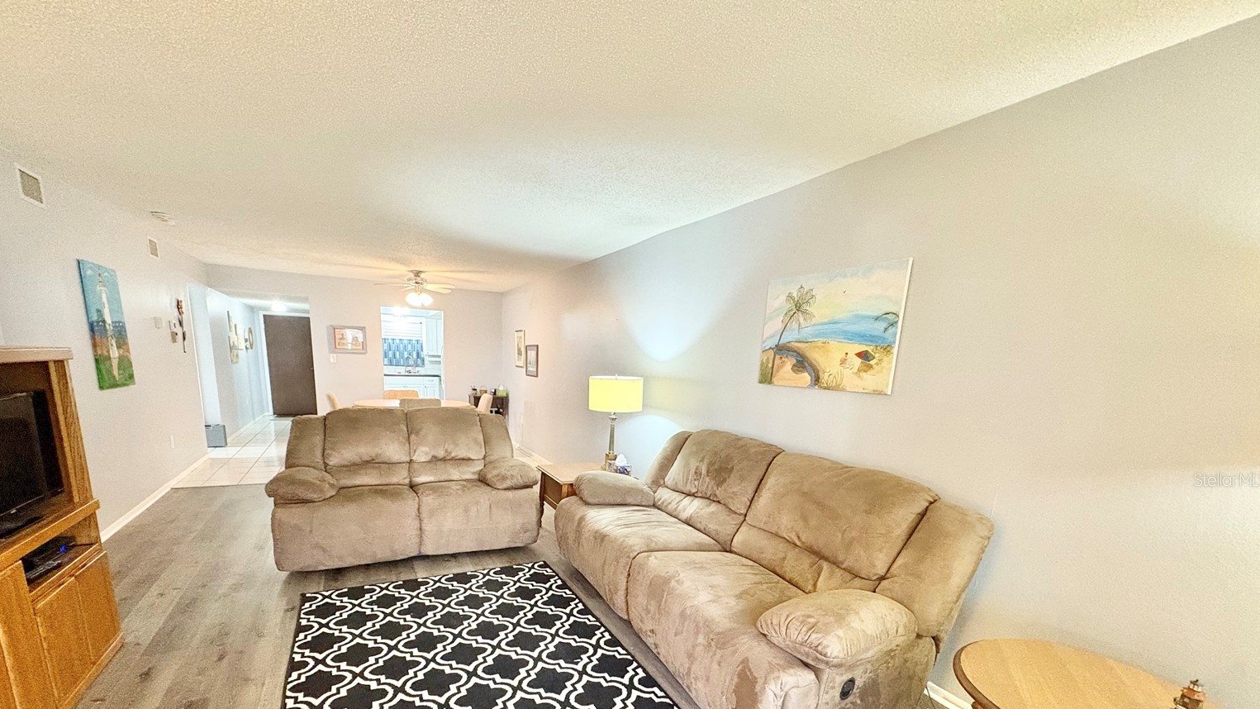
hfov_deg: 99.3
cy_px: 479
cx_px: 611
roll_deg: -2.6
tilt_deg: -13.7
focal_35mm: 16
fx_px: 535
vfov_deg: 65.1
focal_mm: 2.22
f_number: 2.2
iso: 640
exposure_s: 1/60
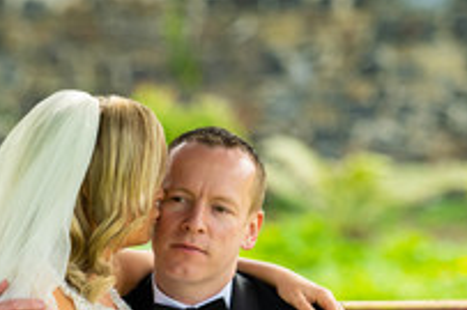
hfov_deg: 7.9
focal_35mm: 262
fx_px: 3396
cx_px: 202
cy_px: 304
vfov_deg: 5.2
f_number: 2.8
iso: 250
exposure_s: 1/640
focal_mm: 130
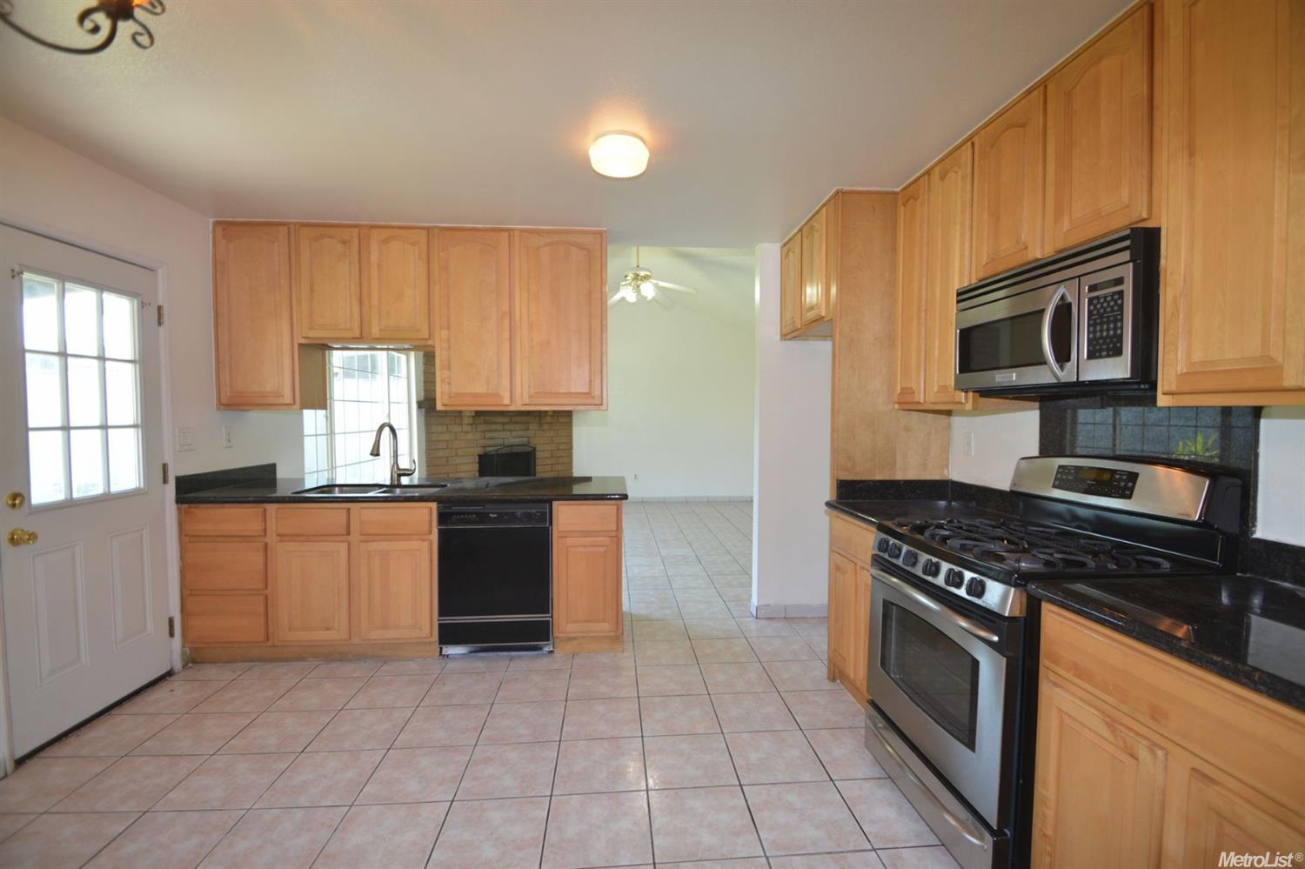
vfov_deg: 77.3
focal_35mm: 15
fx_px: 544
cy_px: 434
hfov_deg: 100.4
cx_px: 652
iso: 360
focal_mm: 10
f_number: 4
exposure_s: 1/60
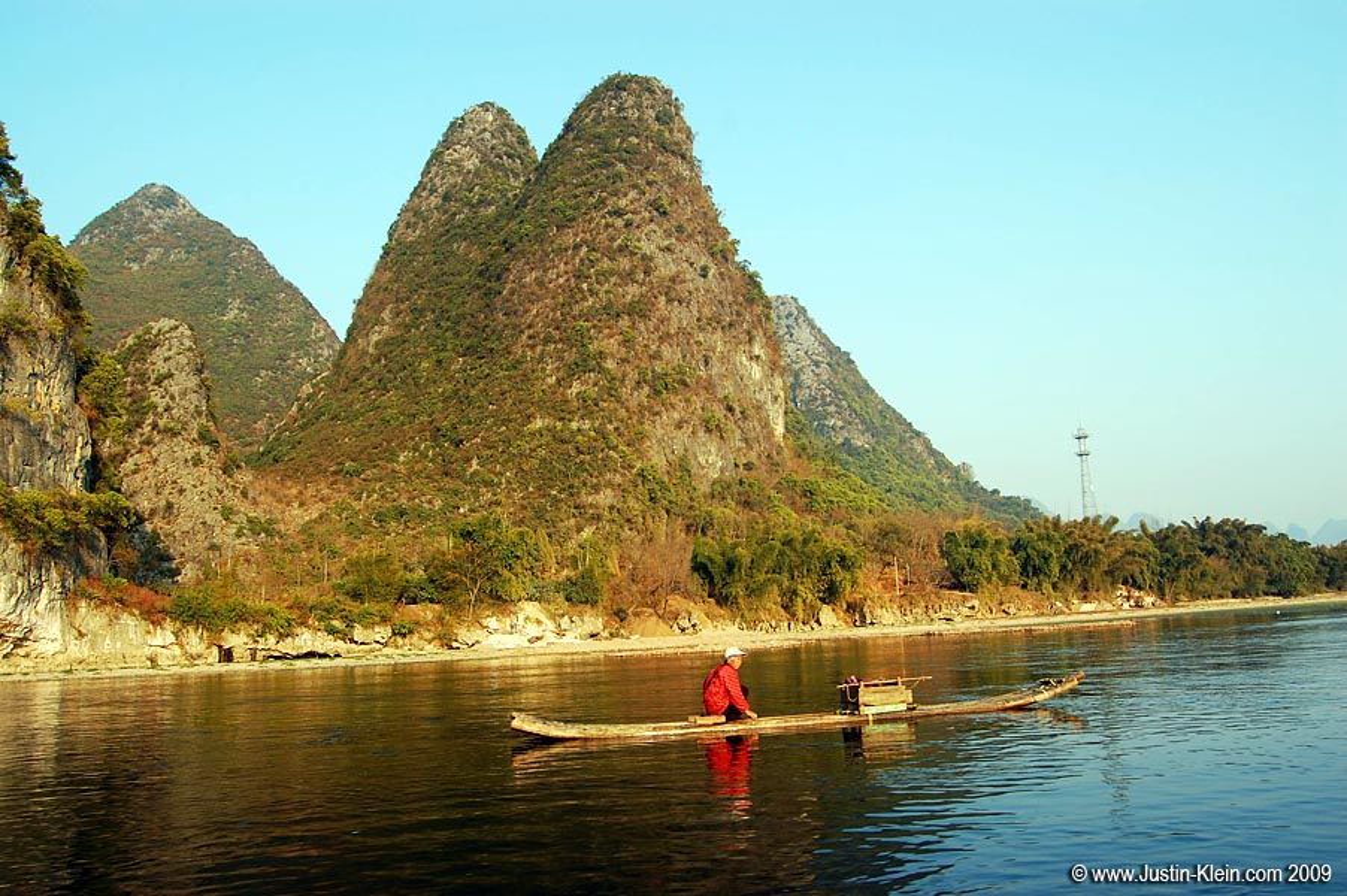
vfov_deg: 47.9
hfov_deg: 67.4
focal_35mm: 27
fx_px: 1009
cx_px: 674
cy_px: 448
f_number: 7.1
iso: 200
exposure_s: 1/200
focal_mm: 18
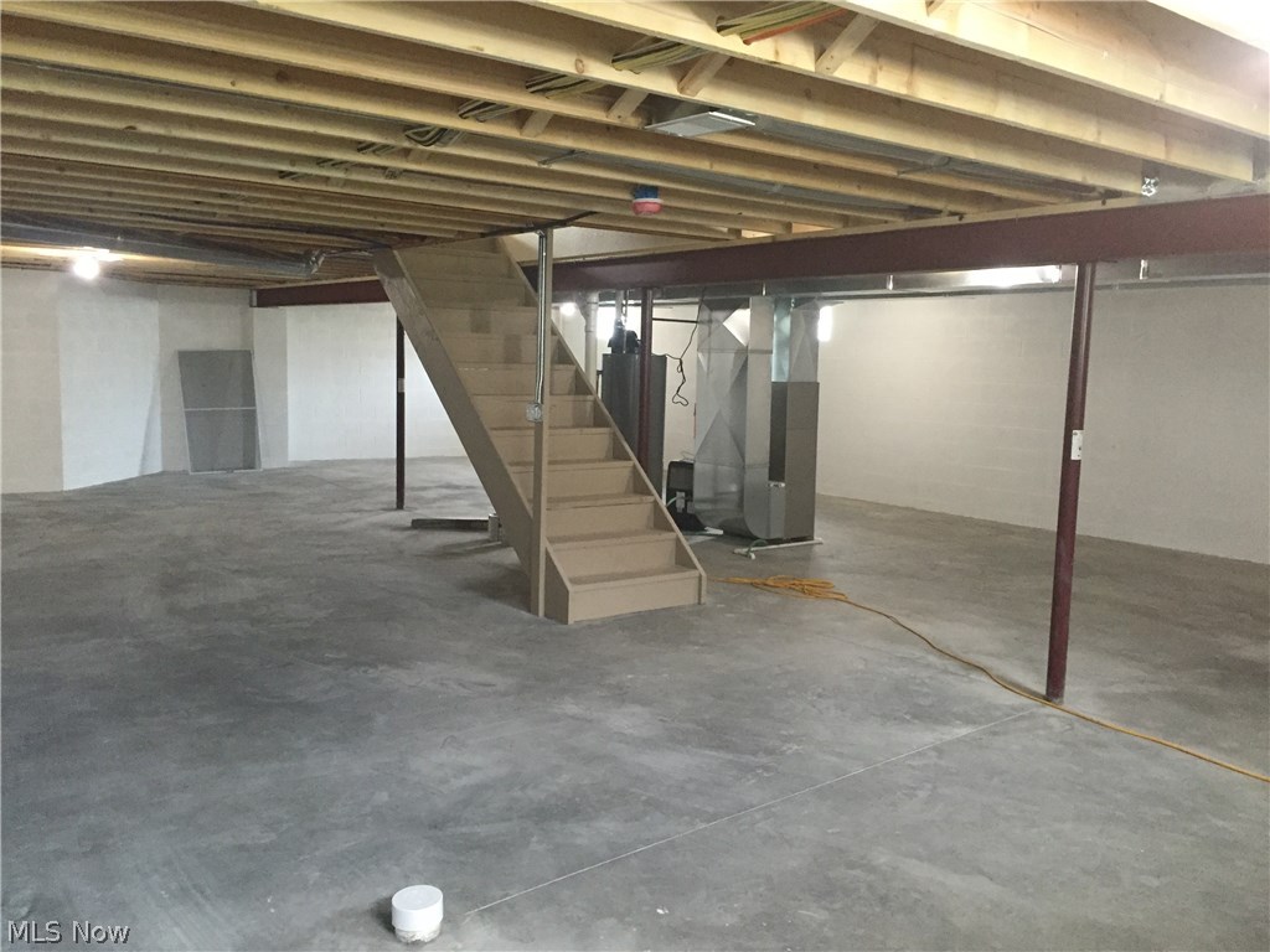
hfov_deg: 61.7
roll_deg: -0.4
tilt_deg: -5.8
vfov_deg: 48.2
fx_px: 1064
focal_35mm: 29
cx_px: 635
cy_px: 476
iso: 250
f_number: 2.2
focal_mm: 4.15
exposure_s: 1/30
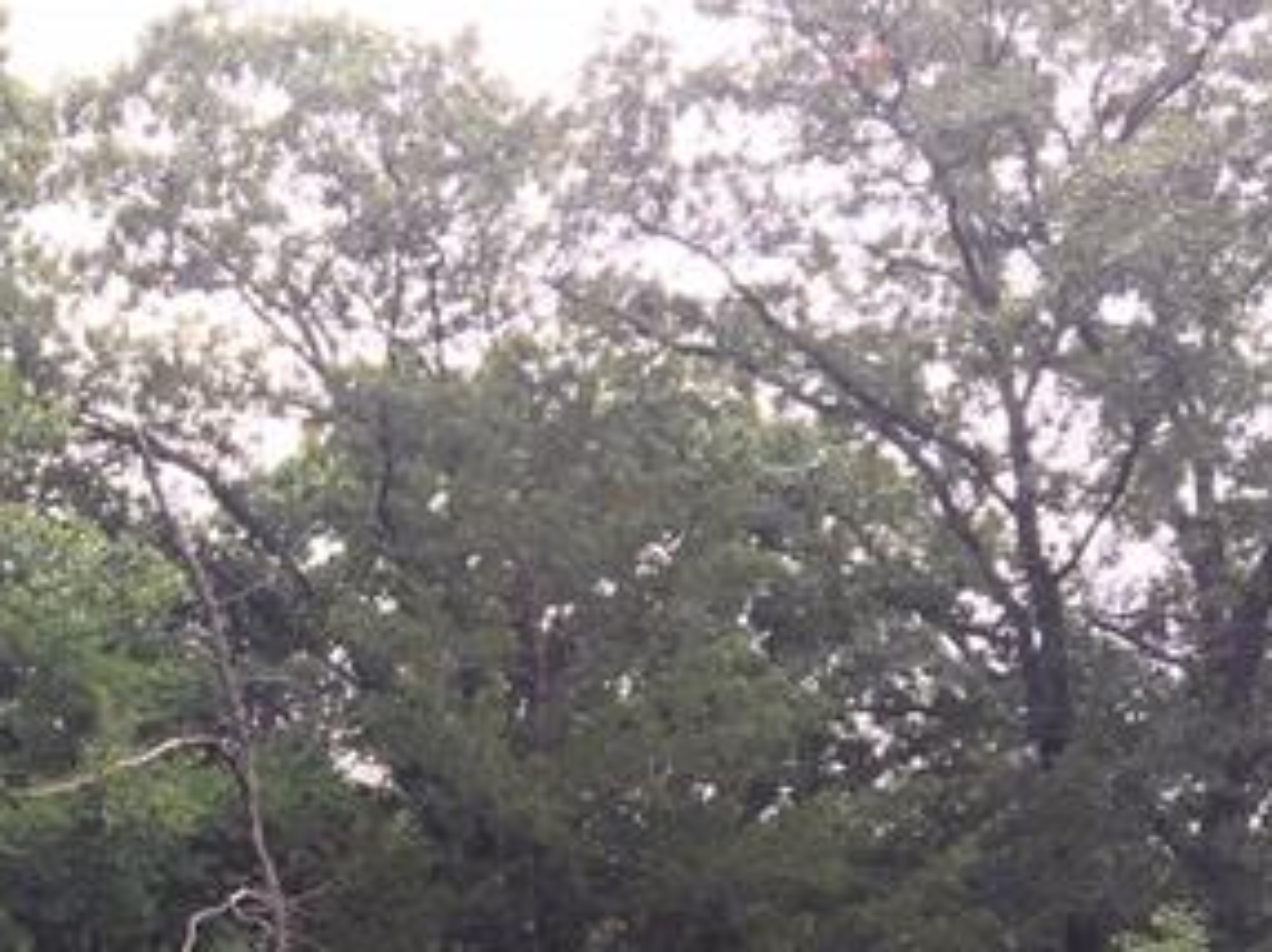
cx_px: -36
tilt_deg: +3.0
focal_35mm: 65
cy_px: 1059
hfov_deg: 27.9
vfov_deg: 21.4
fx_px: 2386
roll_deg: +0.4
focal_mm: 4.15
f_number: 2.2
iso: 25
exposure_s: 1/126
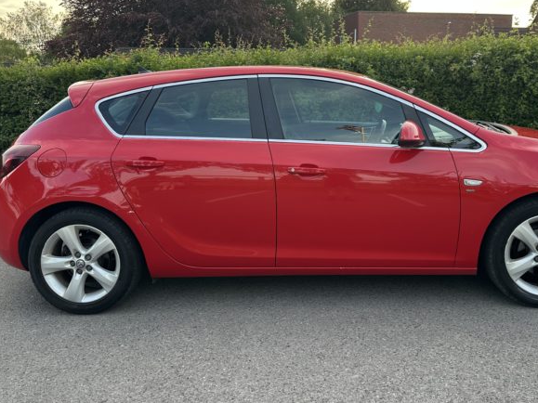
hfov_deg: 55.0
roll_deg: -0.1
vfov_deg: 42.4
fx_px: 513
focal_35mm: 33
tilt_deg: -7.1
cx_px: 322
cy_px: 140
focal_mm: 6.86
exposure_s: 1/386
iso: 80
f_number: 1.78
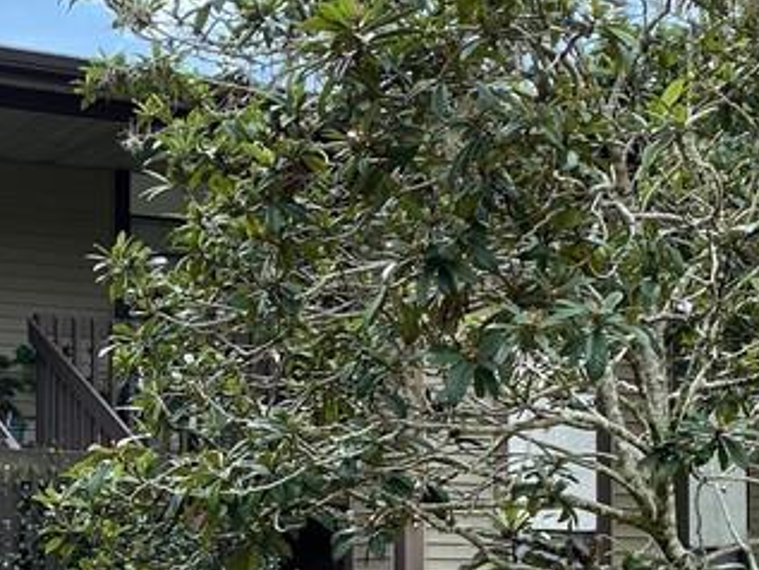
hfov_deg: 22.1
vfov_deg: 17.2
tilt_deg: +2.7
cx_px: -60
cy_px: 553
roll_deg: -1.1
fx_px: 1843
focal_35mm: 84
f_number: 1.8
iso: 32
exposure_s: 1/898
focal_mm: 4.25
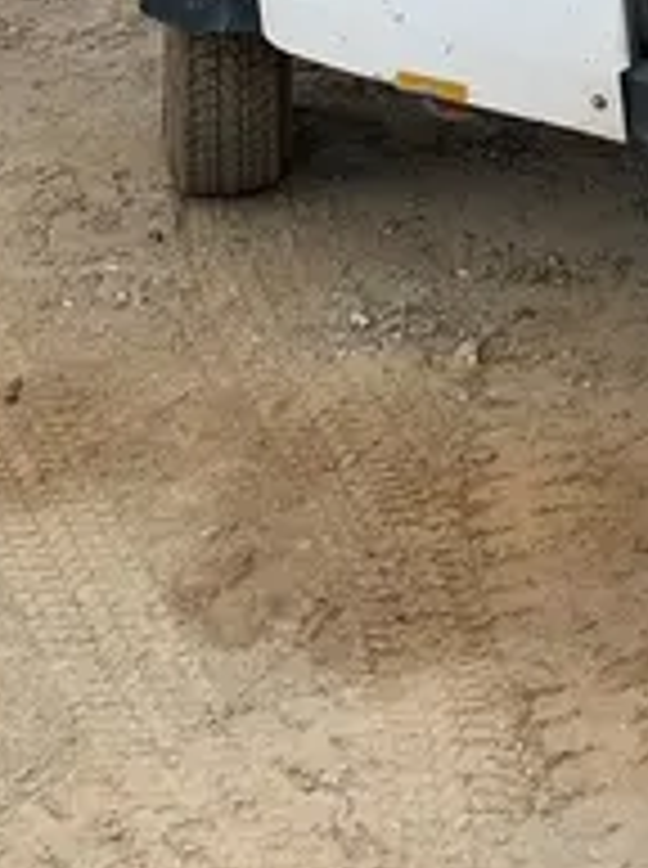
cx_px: 1026
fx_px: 2479
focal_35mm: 99
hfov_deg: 13.8
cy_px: -497
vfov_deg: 17.5
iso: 25
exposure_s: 1/1124
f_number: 1.8
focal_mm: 4.25
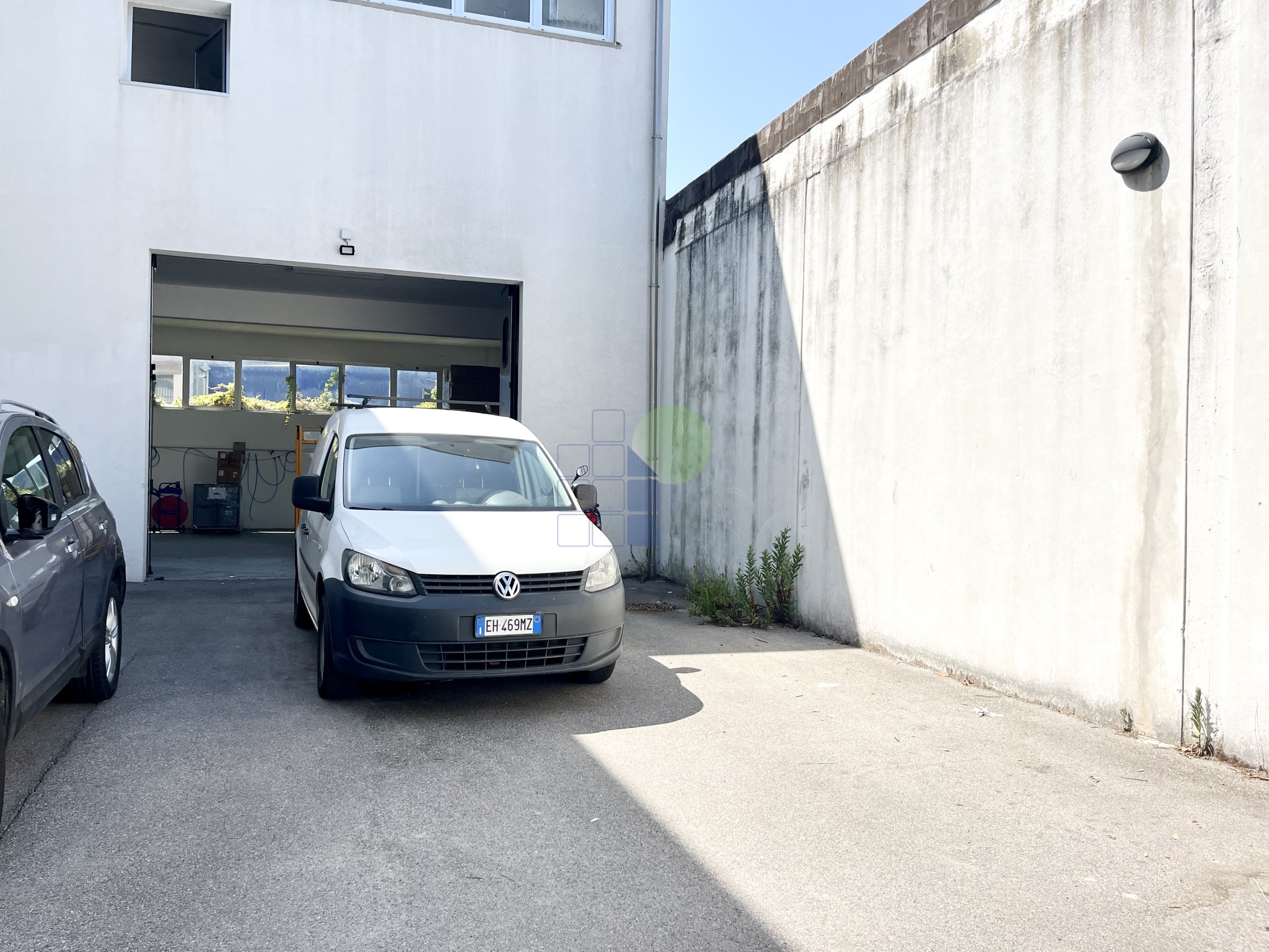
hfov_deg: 67.3
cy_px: 476
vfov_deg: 53.1
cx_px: 634
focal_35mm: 26
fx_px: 953
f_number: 1.6
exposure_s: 1/3311
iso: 50
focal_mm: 5.1
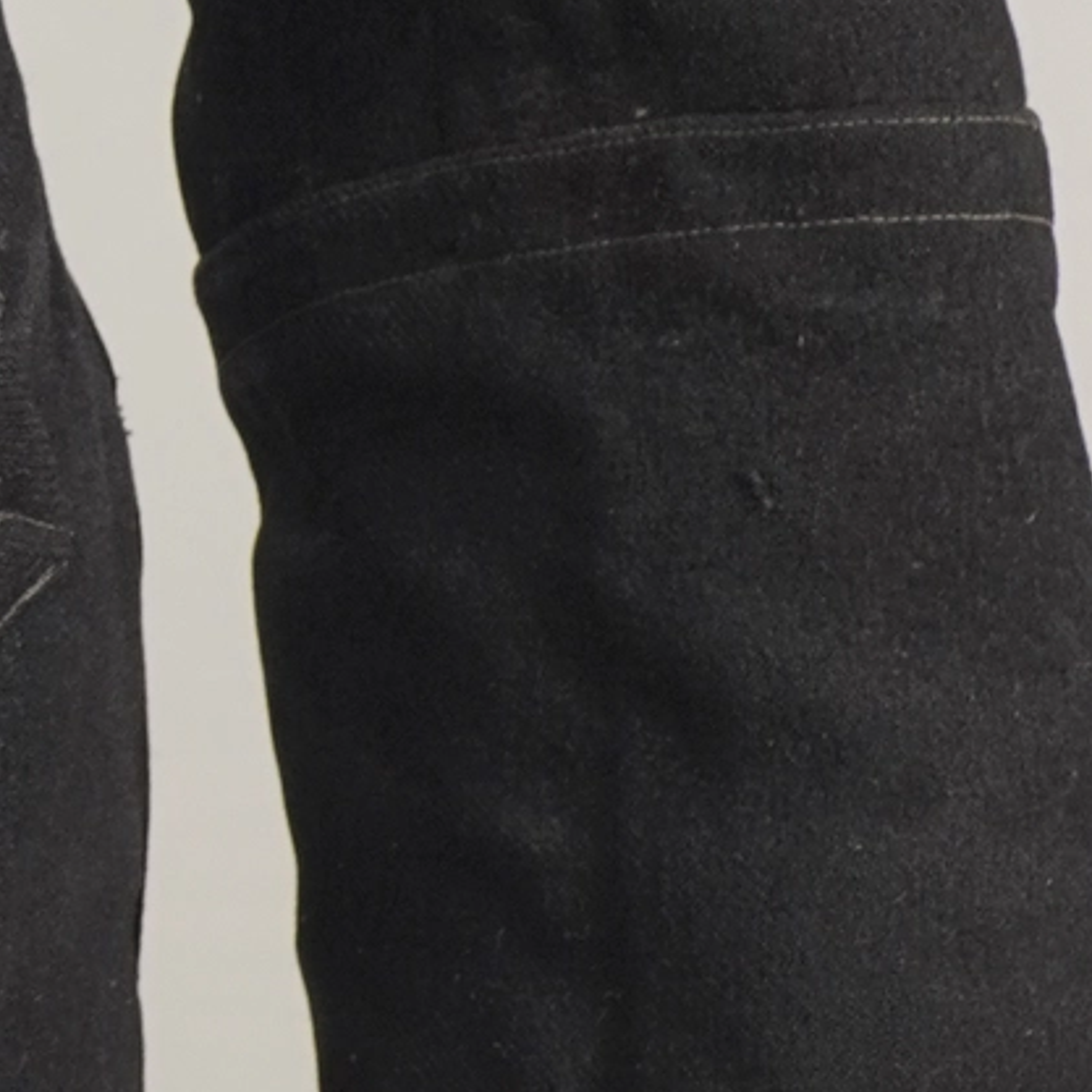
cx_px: -1197
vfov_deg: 6.2
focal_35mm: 282
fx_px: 10065
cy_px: -178
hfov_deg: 6.0
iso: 250
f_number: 6.3
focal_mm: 32
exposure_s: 1/13
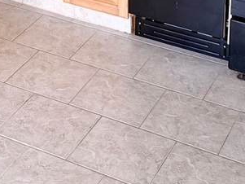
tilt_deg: -9.9
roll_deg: +0.1
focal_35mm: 102
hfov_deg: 19.0
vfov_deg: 12.5
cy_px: -205
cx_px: 30
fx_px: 722
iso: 200
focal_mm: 6.76
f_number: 1.78
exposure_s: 1/60
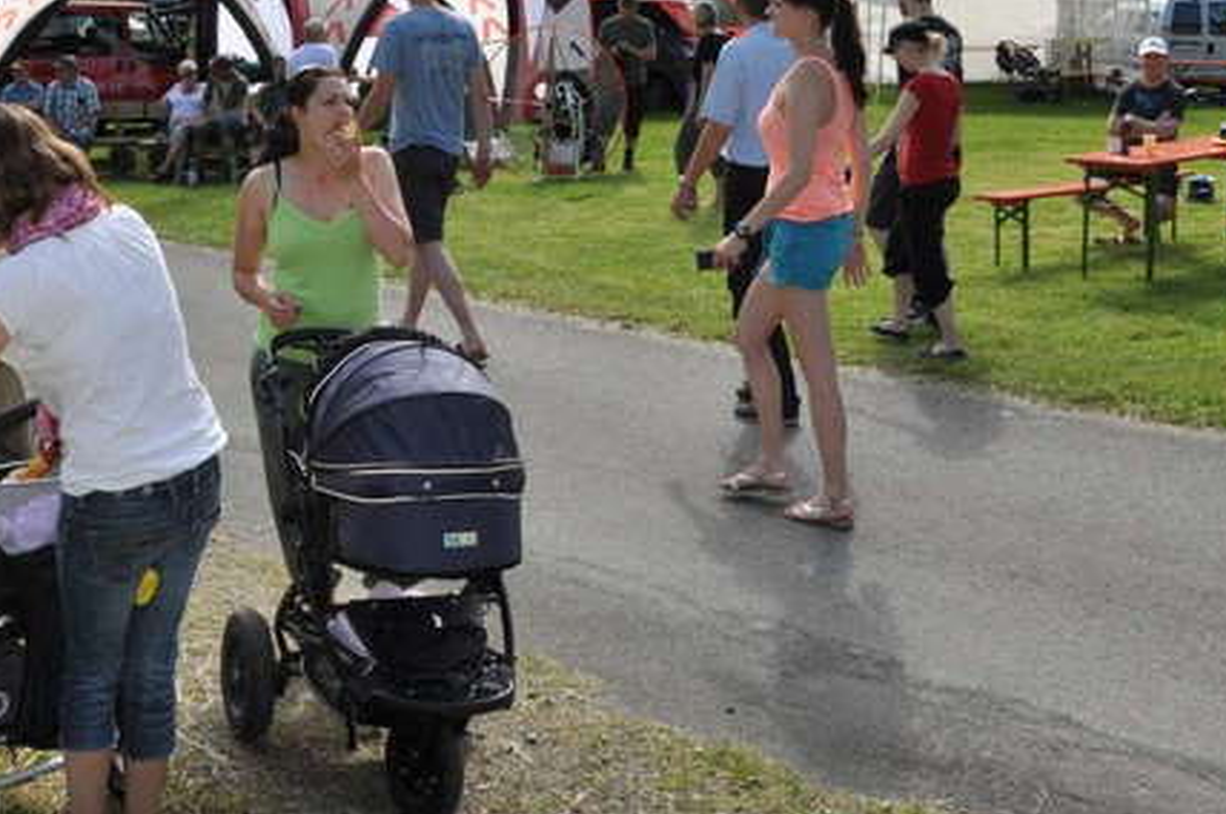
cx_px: 384
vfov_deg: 26.4
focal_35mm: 50
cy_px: 149
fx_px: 1700
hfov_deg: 39.1
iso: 200
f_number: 11
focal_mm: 18
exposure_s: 1/200
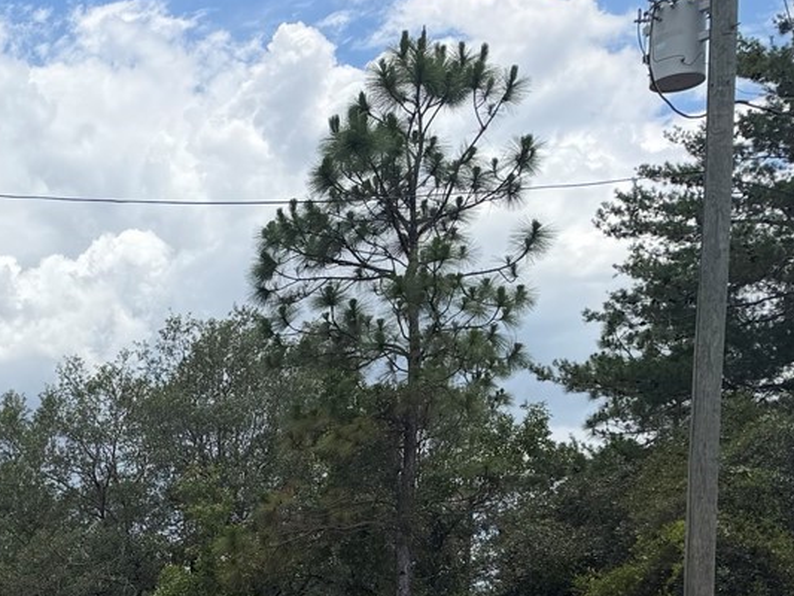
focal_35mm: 72
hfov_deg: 22.4
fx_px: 1652
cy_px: 761
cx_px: -389
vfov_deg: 19.0
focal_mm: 6.76
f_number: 1.78
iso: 80
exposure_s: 1/5714
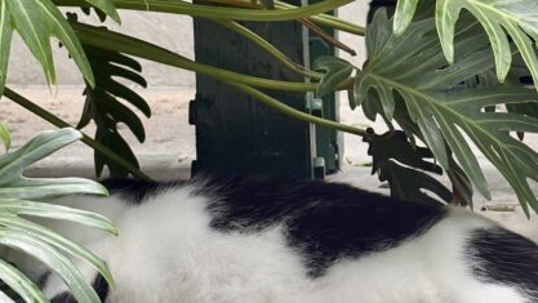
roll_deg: +0.7
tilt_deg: -6.7
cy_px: 22
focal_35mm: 139
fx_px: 1984
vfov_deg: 8.7
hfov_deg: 15.4
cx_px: 301
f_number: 1.6
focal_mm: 5.96
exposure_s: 1/673
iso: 40
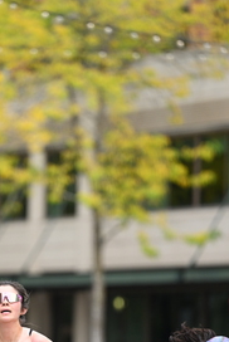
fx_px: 3654
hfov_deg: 3.6
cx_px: 55
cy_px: 260
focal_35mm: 384
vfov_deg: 5.4
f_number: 2.8
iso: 640
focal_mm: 190
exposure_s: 1/2000
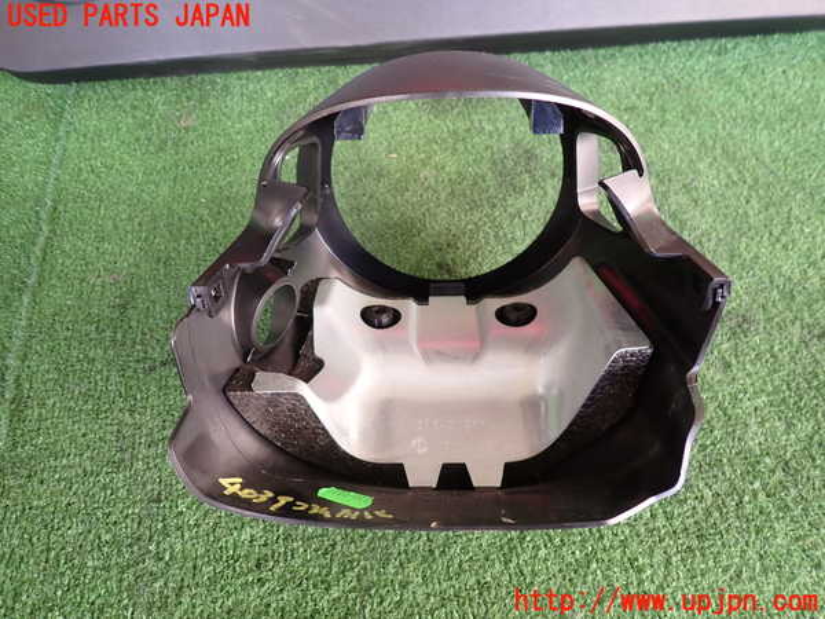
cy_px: 310
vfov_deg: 54.9
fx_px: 596
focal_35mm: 25
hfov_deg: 69.4
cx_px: 412
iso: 160
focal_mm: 4.5
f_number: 2
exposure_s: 1/60
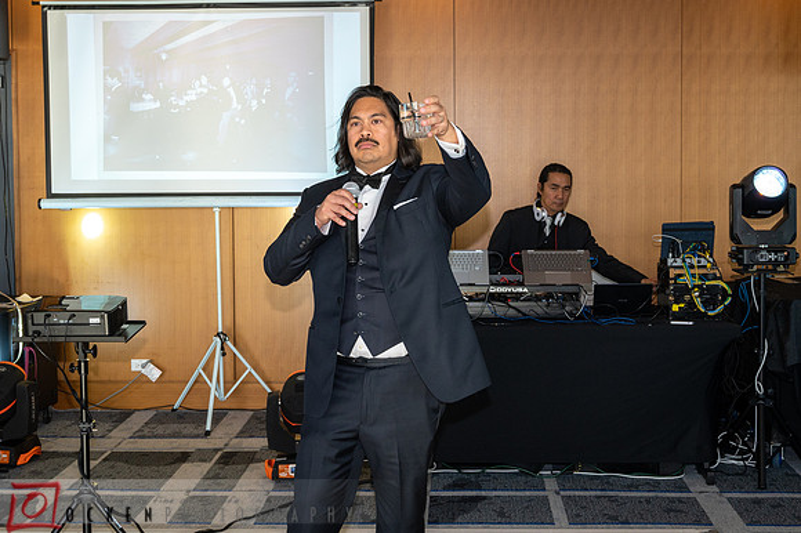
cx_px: 392
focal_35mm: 51
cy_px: 214
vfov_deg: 26.3
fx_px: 1138
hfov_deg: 38.8
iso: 1000
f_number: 5.6
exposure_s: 1/200
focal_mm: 39
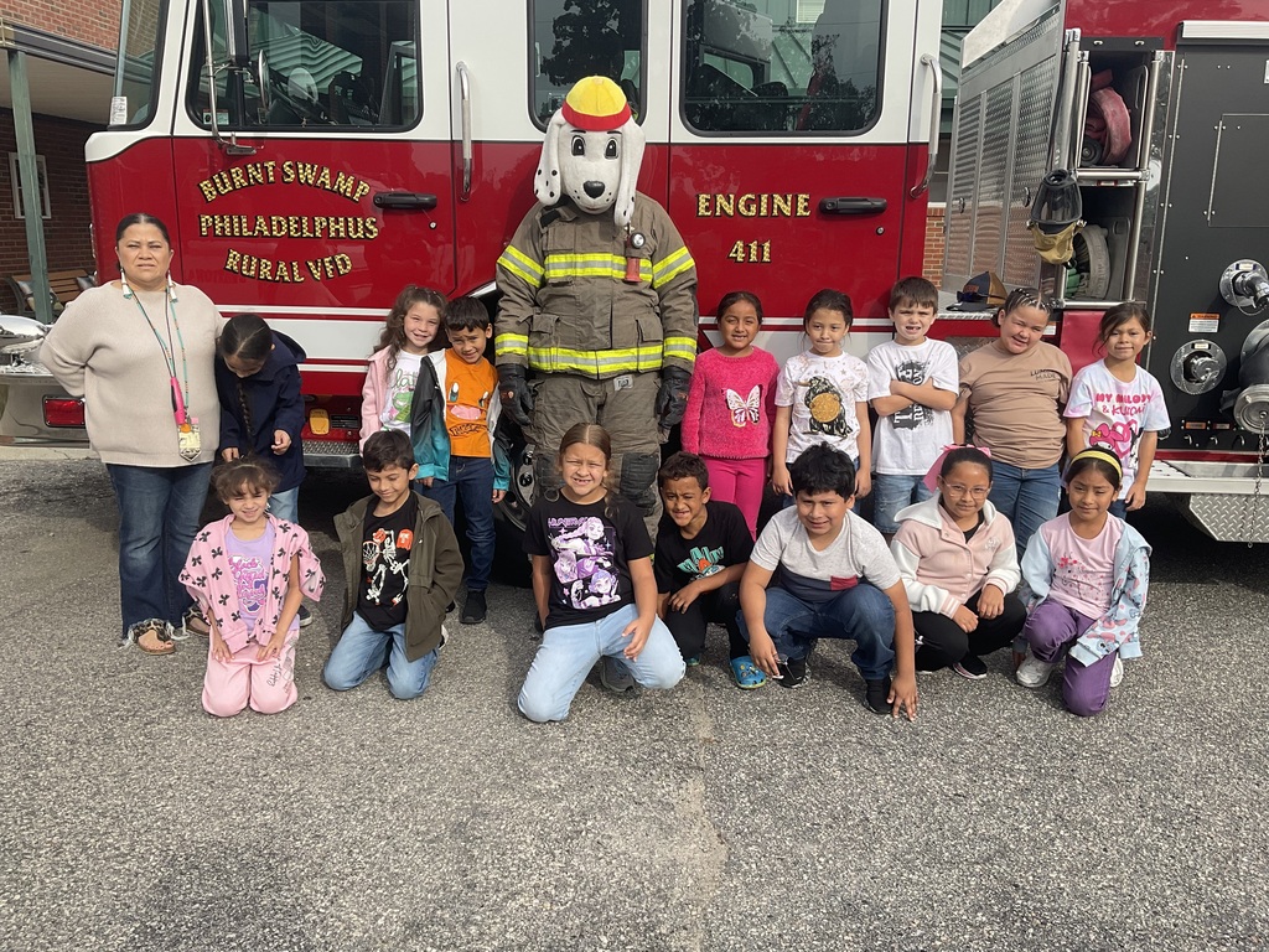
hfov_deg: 61.7
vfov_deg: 48.2
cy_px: 476
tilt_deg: -13.1
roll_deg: -1.3
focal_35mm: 29
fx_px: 1063
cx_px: 634
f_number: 1.8
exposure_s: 1/898
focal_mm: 3
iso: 16
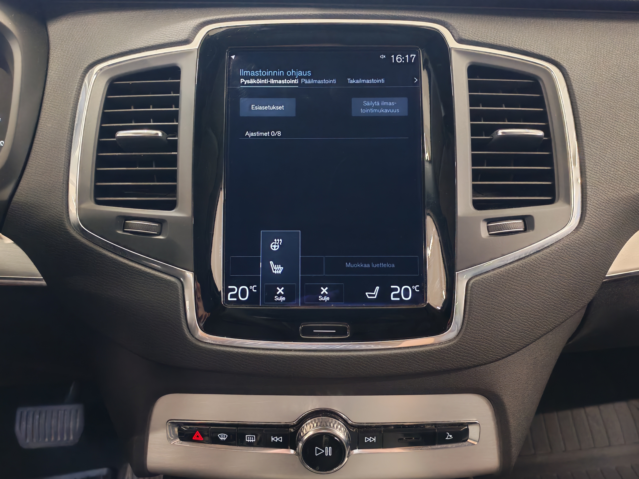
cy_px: 240
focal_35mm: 32
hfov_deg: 56.8
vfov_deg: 44.2
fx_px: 591
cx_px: 320
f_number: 1.9
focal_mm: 6.12
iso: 2000
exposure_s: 1/33
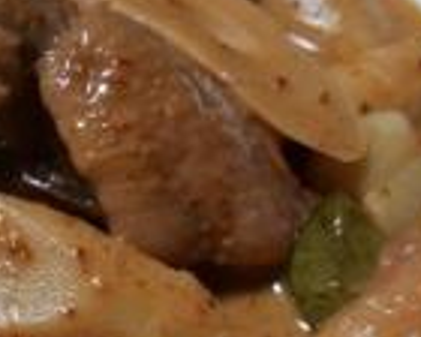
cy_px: 289
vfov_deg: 12.9
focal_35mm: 119
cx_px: 30
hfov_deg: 15.9
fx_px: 1483
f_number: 2.9
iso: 50
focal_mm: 6.3
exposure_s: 1/5.8
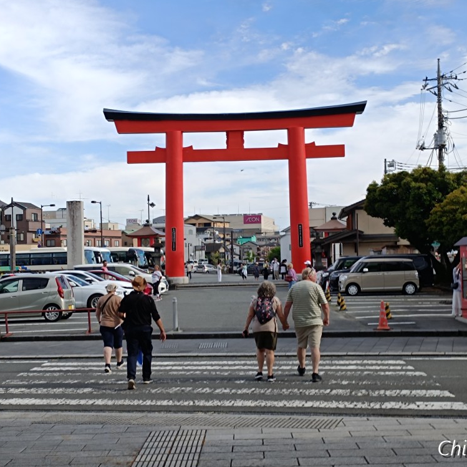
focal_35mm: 29
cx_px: 221
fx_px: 443
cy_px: 231
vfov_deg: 55.6
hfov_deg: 55.6
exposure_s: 1/445
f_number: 1.65
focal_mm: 6.14
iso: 50
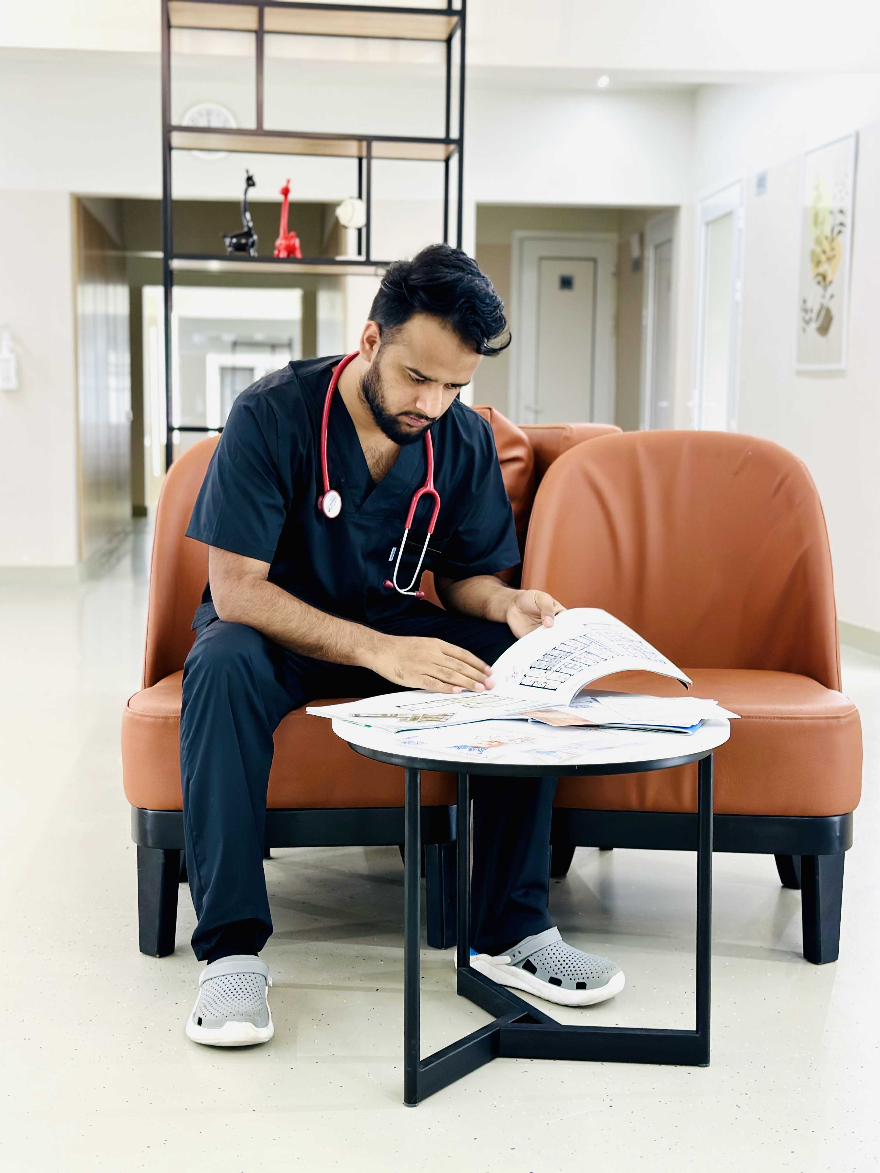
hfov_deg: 30.3
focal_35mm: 48
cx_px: 440
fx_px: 1627
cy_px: 586
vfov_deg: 39.7
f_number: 1.78
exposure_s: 1/50
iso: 160
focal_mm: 6.86
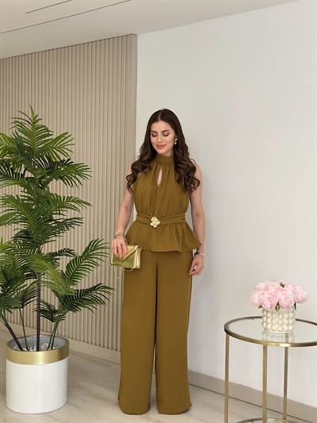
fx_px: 586
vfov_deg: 39.6
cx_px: 158
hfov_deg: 30.3
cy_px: 212
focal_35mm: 48
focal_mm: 6.86
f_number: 1.78
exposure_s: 1/383
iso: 80
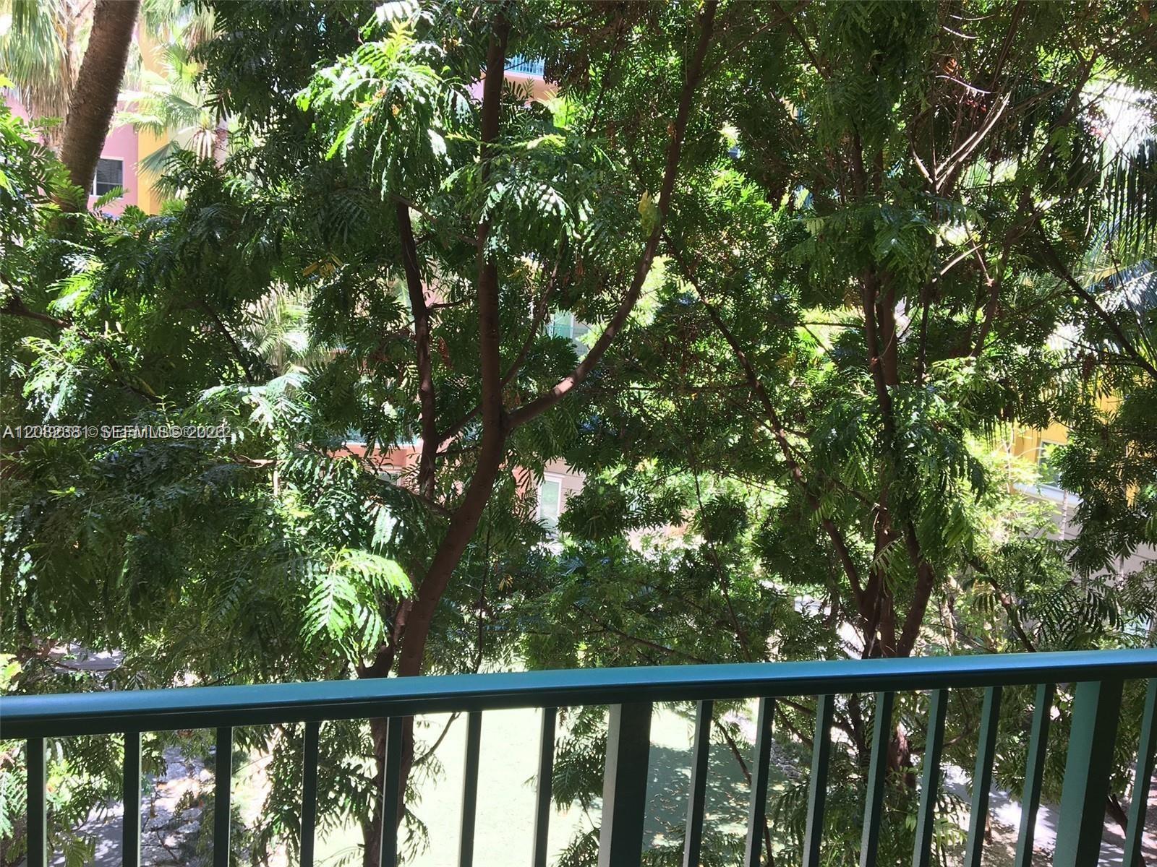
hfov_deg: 61.7
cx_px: 578
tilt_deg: -6.4
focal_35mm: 29
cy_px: 434
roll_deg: -2.7
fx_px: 969
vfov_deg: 48.2
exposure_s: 1/60
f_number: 2.2
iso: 25
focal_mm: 4.15
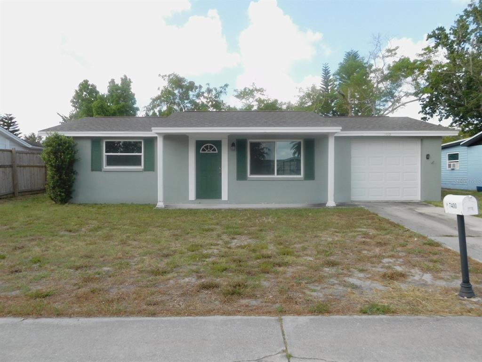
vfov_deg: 49.7
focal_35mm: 28
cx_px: 241
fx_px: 390
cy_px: 181
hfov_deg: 63.4
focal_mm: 4.9
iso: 125
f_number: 3.2
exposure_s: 1/500
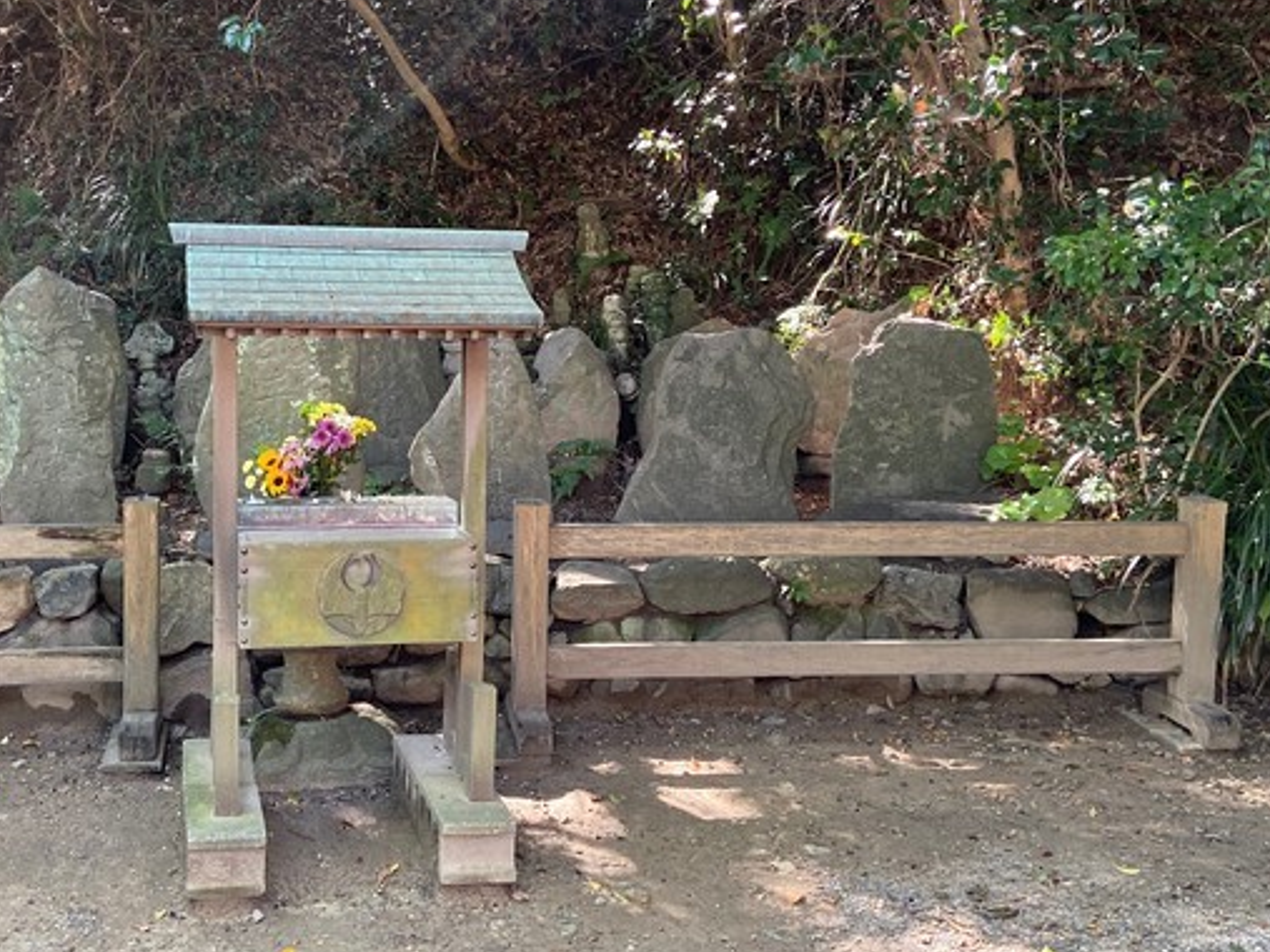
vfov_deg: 35.1
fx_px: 1504
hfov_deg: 45.4
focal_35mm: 41
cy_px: 431
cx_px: 468
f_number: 1.8
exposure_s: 1/60
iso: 200
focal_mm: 4.25
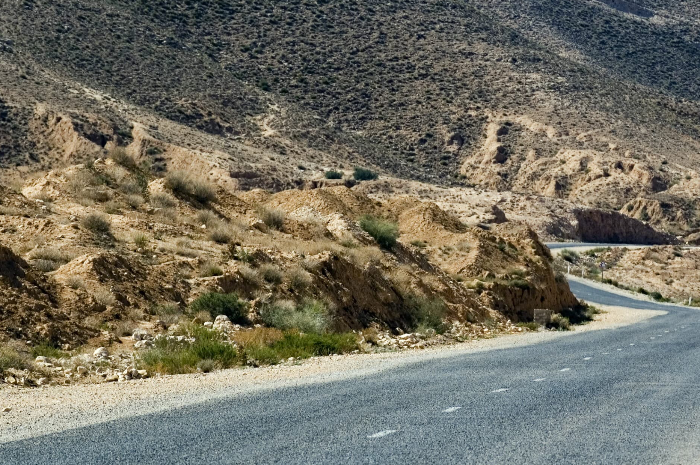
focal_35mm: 290
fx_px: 5629
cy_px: 285
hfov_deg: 7.1
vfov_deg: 4.7
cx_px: 508
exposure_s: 1/1000
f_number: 8
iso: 200
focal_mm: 125
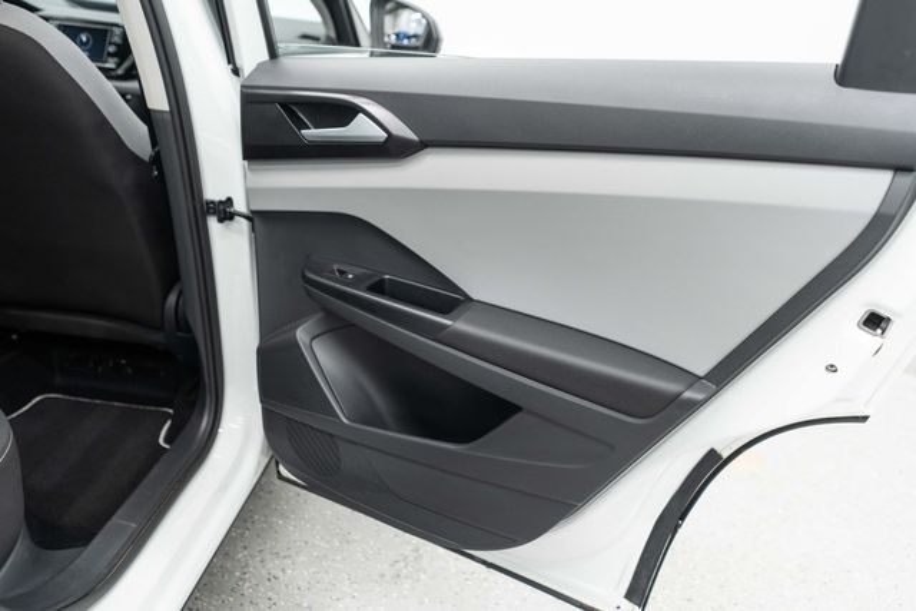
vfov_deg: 46.4
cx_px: 458
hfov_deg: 65.5
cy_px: 306
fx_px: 713
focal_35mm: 28
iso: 800
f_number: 3.2
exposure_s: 1/50
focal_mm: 28
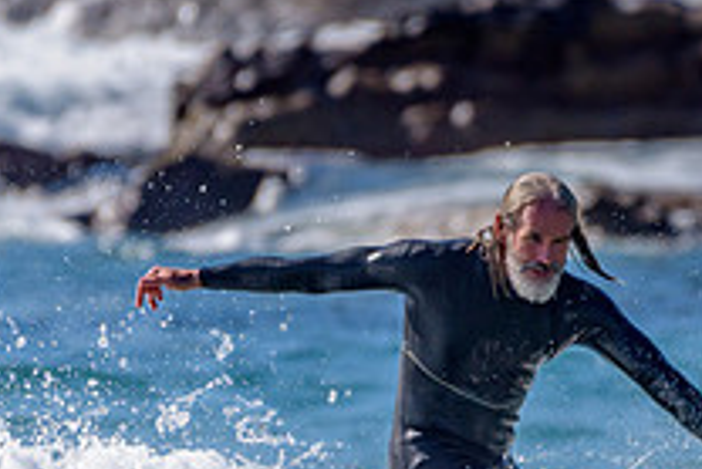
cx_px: 586
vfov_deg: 0.8
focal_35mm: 1709
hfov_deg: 1.2
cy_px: 497
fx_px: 33348
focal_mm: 500
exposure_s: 1/2000
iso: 125
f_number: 5.6
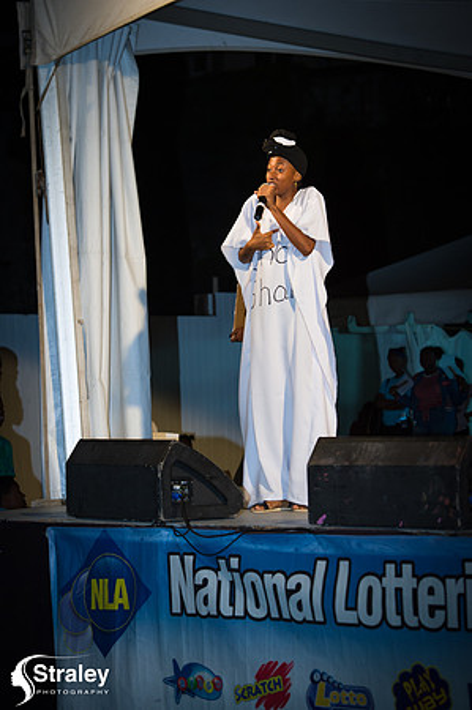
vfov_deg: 19.5
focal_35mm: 105
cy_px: 355
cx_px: 236
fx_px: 2070
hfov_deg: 13.0
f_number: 5.6
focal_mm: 105
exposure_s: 1/160
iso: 1600
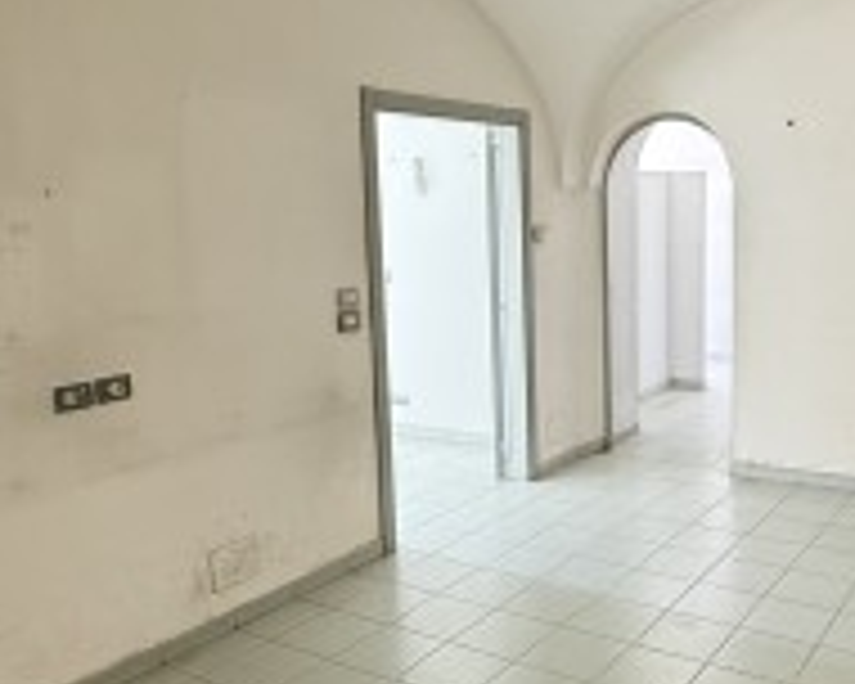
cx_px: 616
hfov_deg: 48.8
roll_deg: +1.3
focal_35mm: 36
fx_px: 911
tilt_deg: -7.6
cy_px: 331
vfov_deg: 41.1
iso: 320
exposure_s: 1/62
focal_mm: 2.22
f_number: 2.2
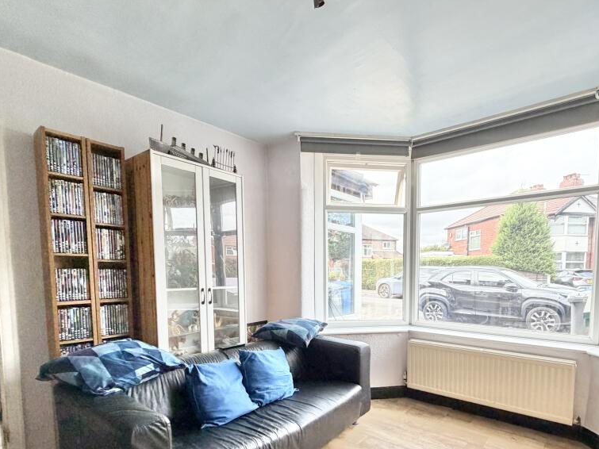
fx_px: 329
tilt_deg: -3.9
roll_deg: +0.3
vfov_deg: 66.9
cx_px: 340
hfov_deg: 84.2
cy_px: 297
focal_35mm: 19
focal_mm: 2.22
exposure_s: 1/121
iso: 320
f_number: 2.2
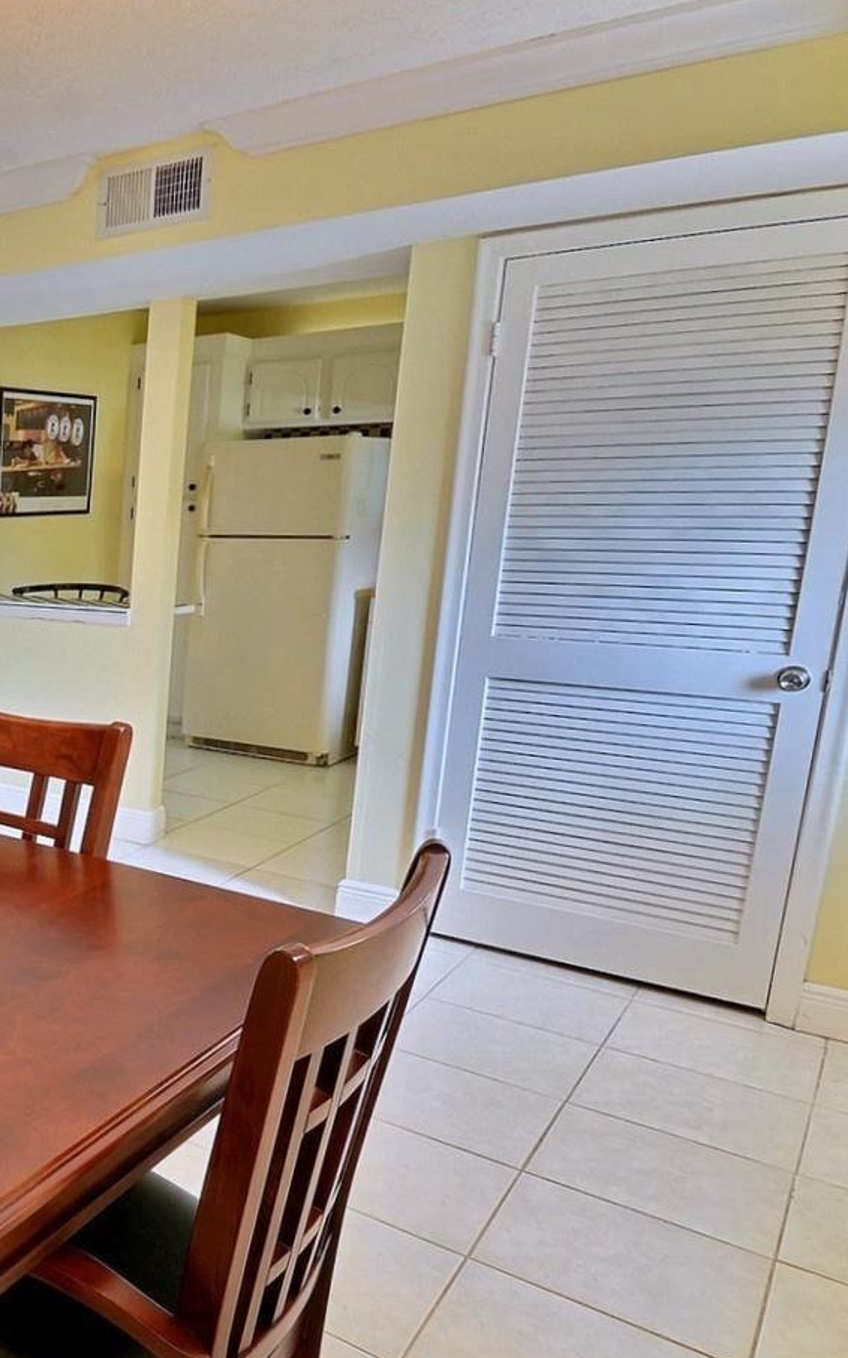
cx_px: -301
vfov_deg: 68.3
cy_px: 735
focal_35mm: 27
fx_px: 999
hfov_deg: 32.2
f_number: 9
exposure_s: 1/2
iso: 400
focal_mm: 10
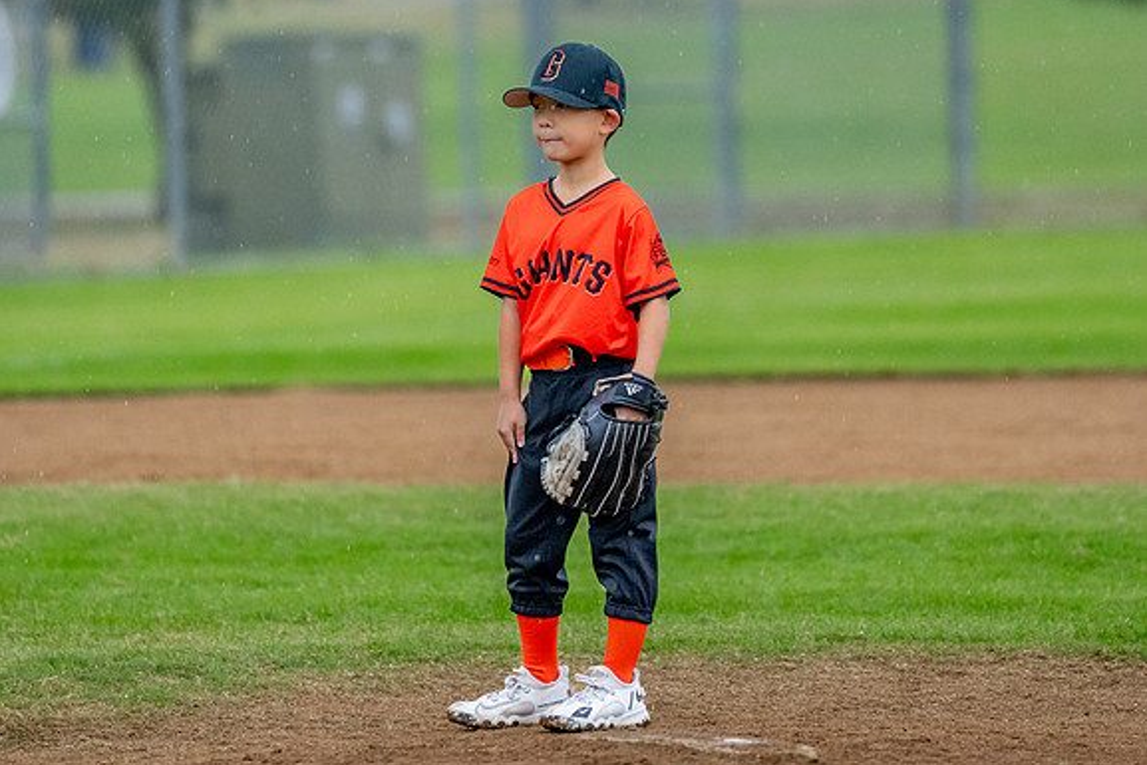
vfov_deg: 3.8
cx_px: 575
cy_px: 235
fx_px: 11568
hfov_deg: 5.7
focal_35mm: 363
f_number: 2.8
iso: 2000
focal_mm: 200
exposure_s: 1/1000
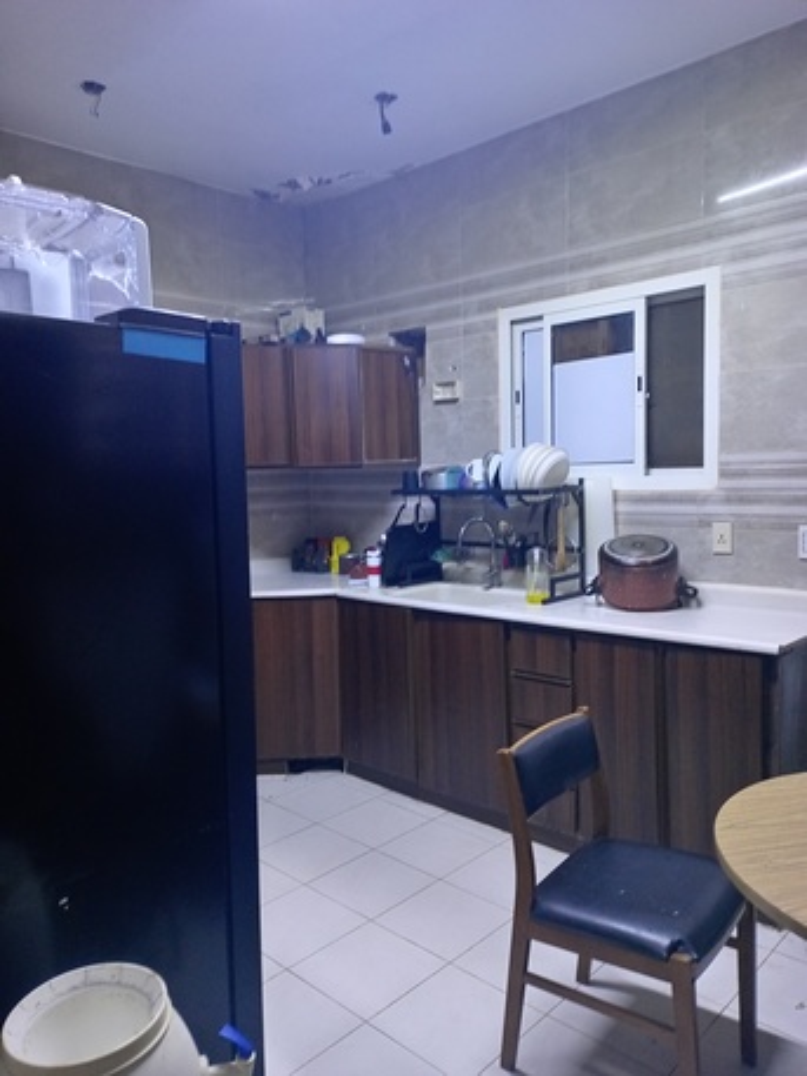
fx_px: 808
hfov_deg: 53.1
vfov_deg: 67.3
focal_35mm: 26
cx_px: 404
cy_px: 538
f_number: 1.8
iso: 816
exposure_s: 1/20
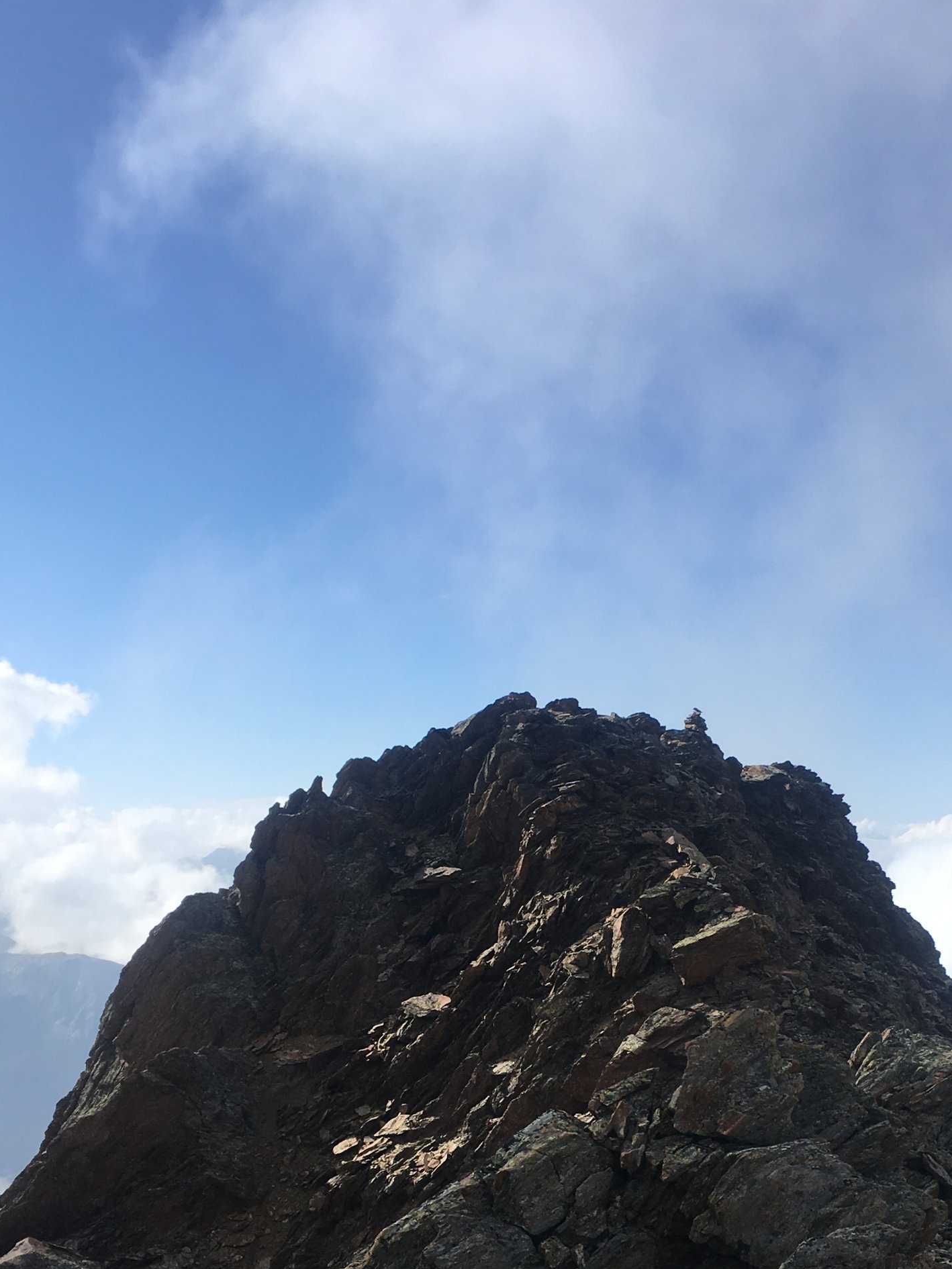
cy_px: 994
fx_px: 1687
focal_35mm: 46
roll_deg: +2.3
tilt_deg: -5.3
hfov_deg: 31.2
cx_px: 667
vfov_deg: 39.8
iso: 25
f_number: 2.2
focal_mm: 4.15
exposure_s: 1/1637
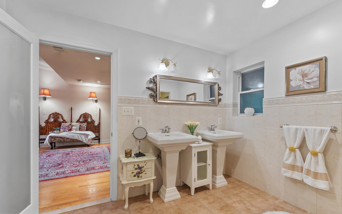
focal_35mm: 15
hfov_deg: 101.5
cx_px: 174
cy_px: 118
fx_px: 140
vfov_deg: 74.6
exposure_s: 1/2.5
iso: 100
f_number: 8
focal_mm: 14
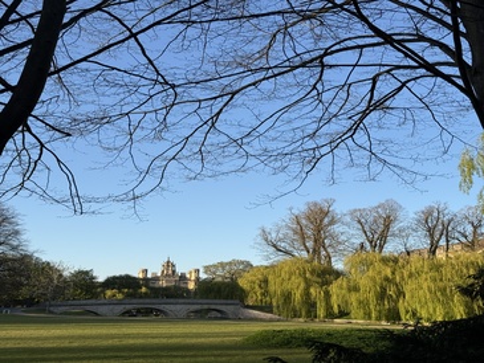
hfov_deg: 39.6
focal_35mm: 48
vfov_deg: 30.3
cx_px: 242
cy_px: 182
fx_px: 671
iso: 64
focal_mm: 6.76
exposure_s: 1/1980
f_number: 1.78
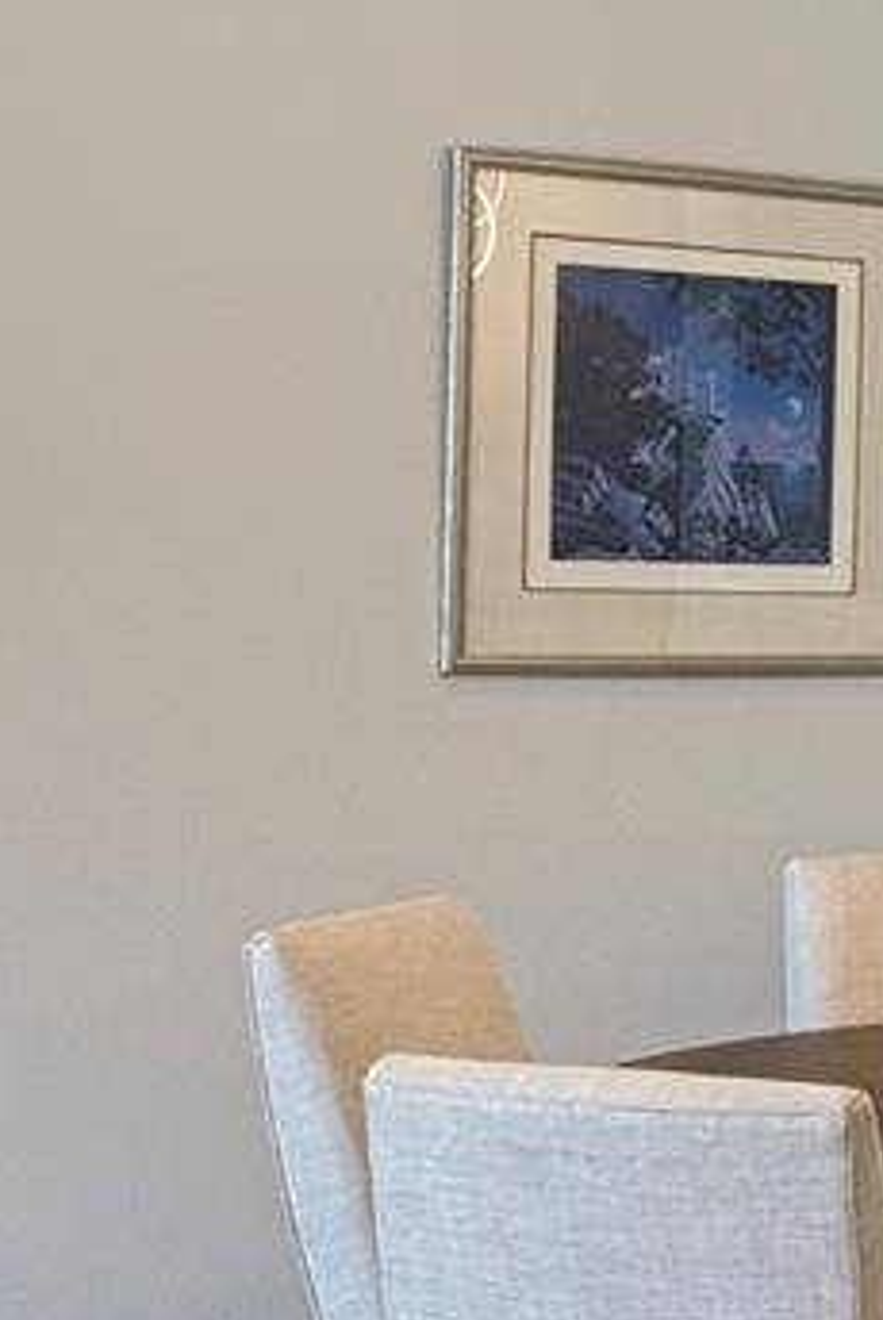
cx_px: 1511
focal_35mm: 87
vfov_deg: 23.4
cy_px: 629
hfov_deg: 14.2
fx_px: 3194
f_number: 1.68
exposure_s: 1/120
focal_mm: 6.9
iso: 235
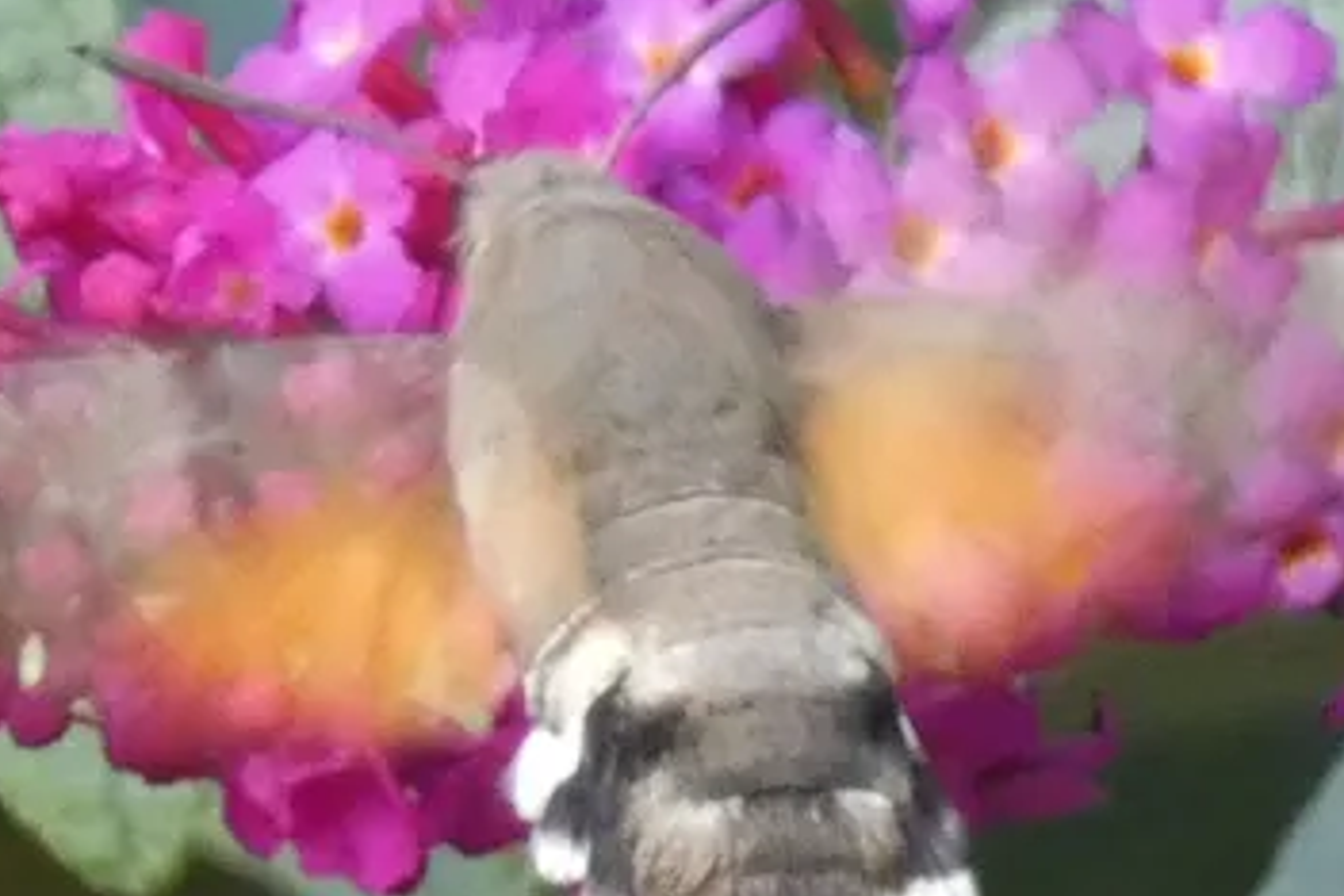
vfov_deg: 1.6
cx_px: 632
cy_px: 440
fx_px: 32104
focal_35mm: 860
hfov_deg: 2.4
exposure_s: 1/100
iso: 640
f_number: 5.6
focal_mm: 81.4
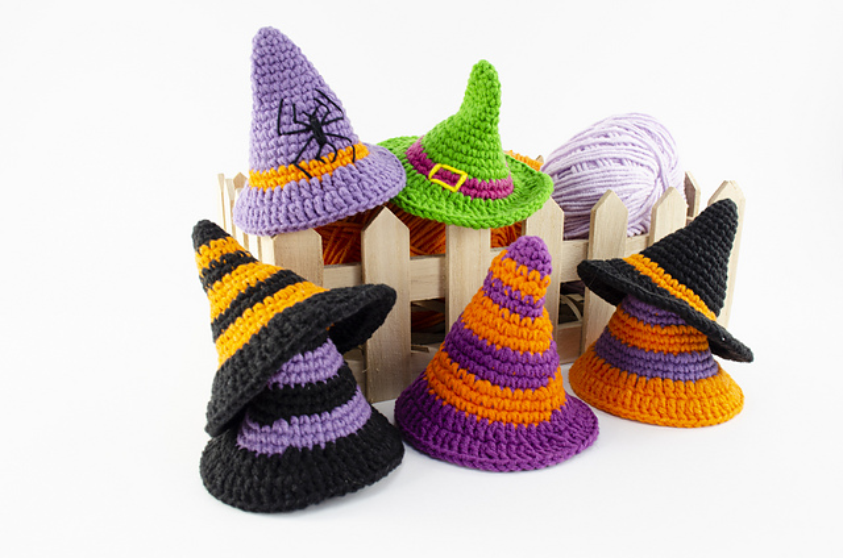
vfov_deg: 43.4
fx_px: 701
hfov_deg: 62.0
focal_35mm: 30
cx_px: 422
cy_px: 279
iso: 100
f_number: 11
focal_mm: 20
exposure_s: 1/8
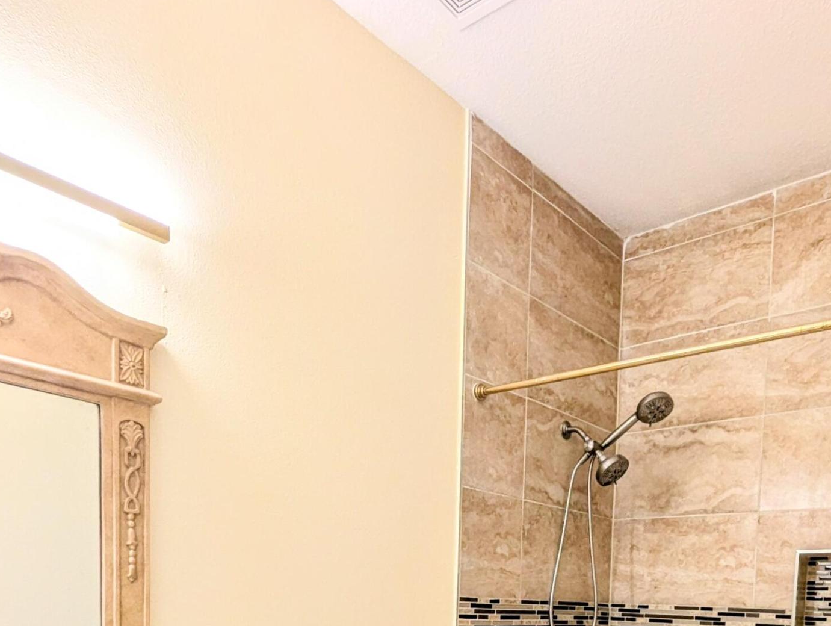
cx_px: 530
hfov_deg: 64.1
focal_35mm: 27
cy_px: 645
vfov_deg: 43.1
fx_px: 649
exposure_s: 1/120
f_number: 2.2
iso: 150
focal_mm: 1.95
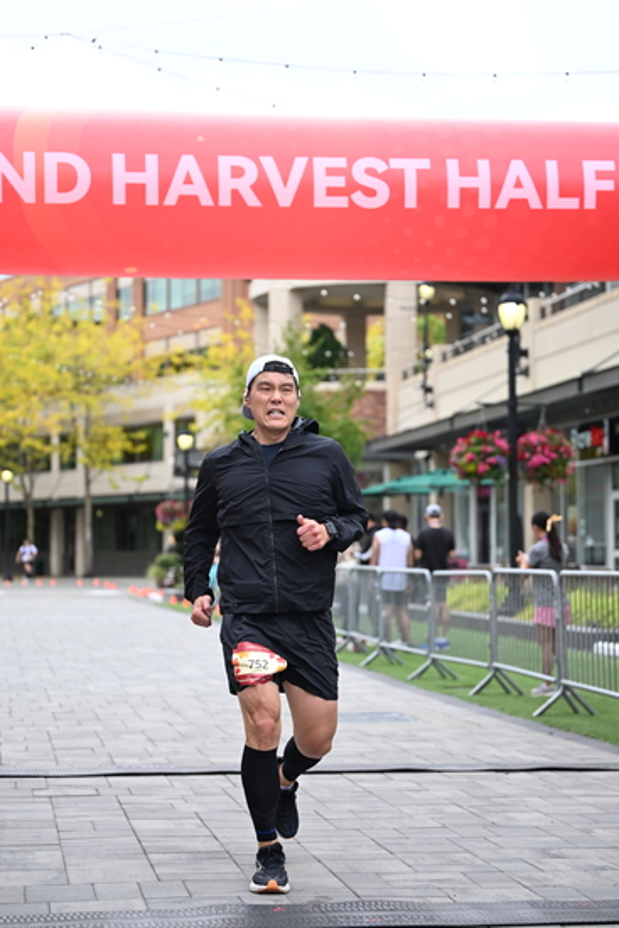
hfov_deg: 19.2
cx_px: 310
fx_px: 1830
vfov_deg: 28.4
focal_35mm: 71
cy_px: 464
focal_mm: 71
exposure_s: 1/2500
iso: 640
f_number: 2.8
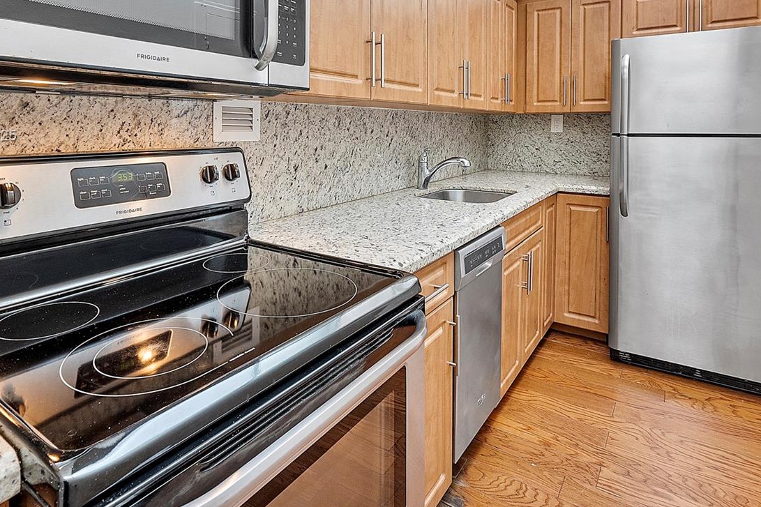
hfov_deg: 78.5
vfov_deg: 54.9
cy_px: 137
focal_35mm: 22
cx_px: 352
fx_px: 465
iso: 250
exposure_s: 1/6
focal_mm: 10
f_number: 5.6
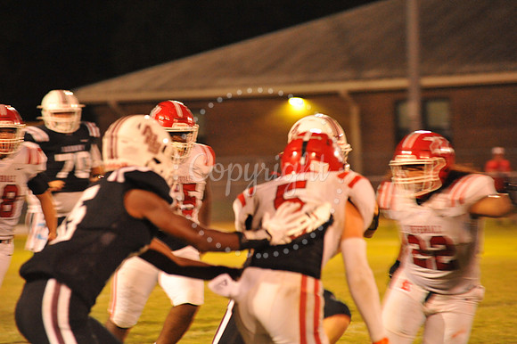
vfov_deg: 6.9
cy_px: 172
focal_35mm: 200
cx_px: 258
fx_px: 2870
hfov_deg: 10.3
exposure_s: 1/160
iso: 5000
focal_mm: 200
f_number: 5
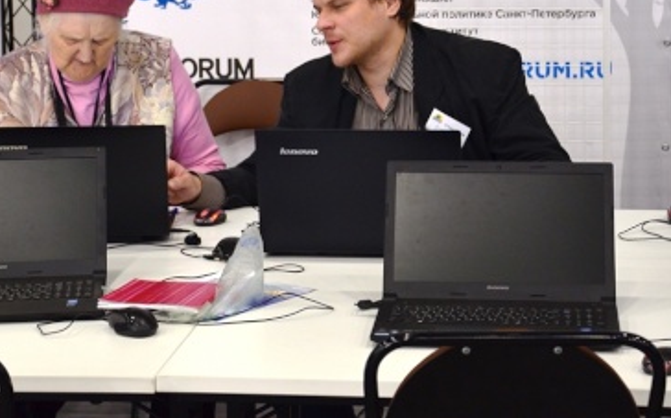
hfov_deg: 17.3
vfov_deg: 10.8
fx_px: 2211
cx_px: 313
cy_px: 66
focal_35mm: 121
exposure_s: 1/25
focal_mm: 48
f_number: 4.8
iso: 800
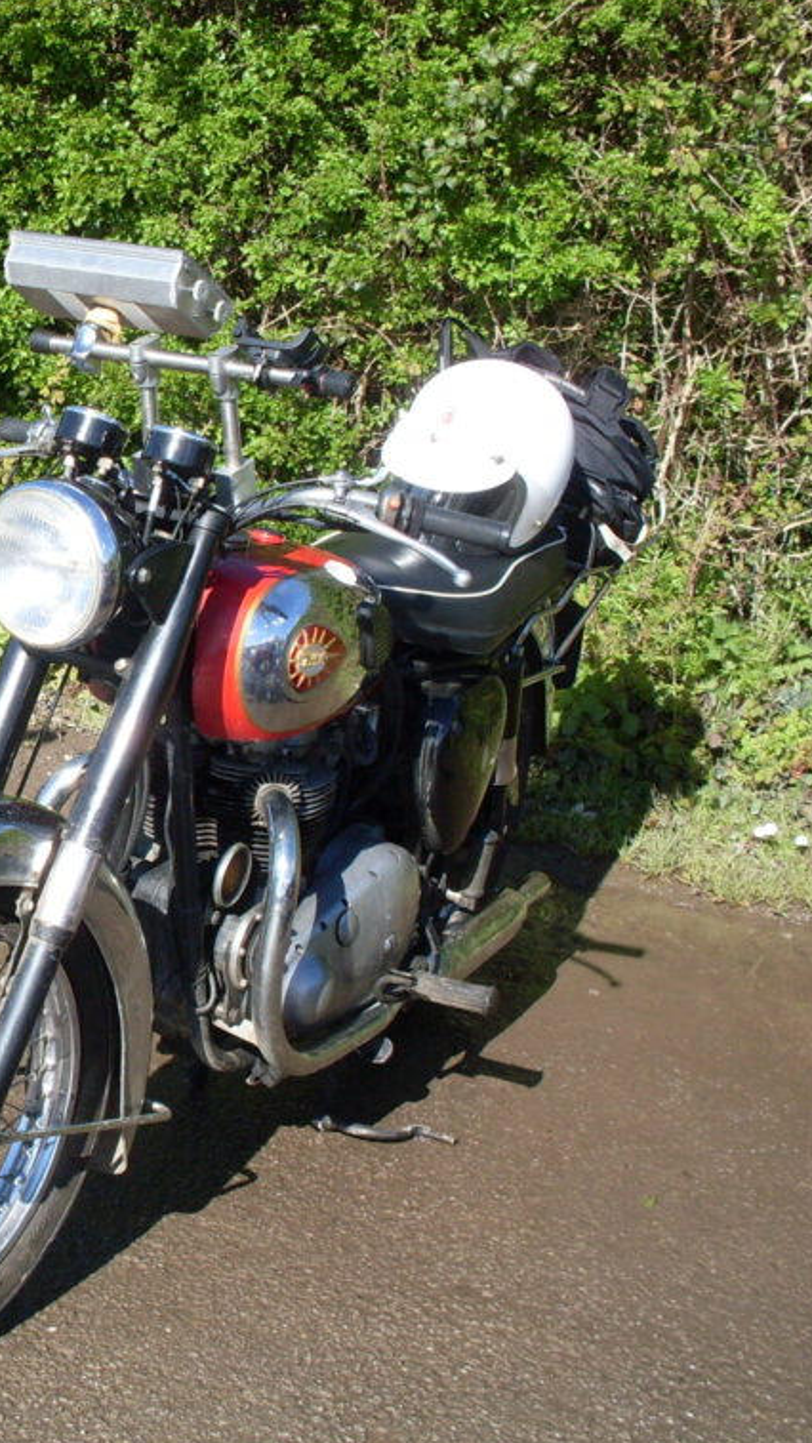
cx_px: -97
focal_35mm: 56
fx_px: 2143
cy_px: 719
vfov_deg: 37.2
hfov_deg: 20.4
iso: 80
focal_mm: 6.3
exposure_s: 1/125
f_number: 8.4
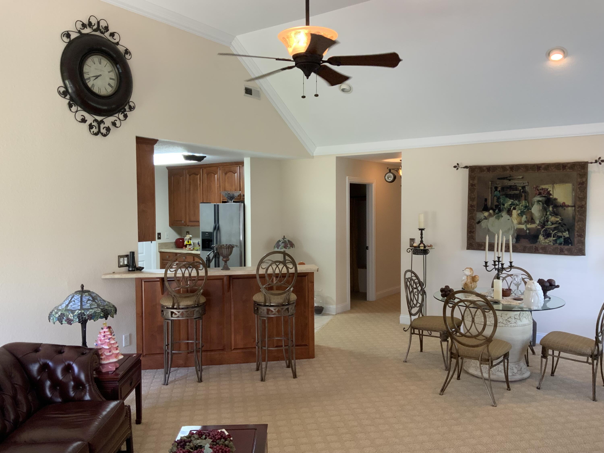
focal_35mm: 29
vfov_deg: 48.2
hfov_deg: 61.7
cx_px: 302
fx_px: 506
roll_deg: +0.0
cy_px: 226
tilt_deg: -2.0
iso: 125
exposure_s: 1/60
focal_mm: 3
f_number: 1.8
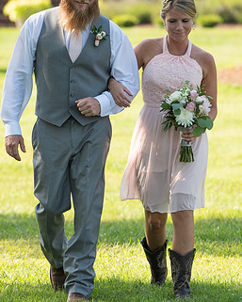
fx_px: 4277
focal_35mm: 478
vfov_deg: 4.0
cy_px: 151
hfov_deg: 3.2
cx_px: 131
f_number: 4
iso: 320
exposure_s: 1/1000
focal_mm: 200
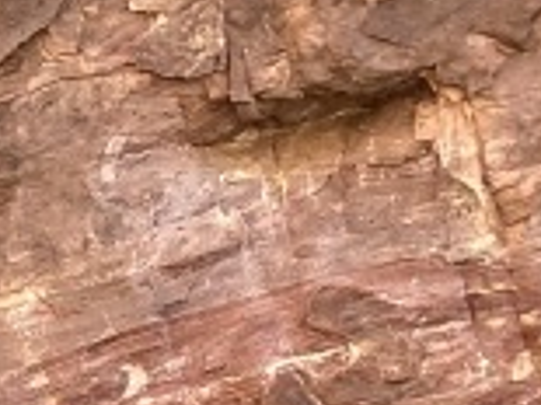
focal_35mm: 172
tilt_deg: -16.8
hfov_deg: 9.5
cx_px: -984
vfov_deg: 7.4
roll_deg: +3.9
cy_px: 1288
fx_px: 2686
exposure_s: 1/121
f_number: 1.8
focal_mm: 4.25
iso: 64
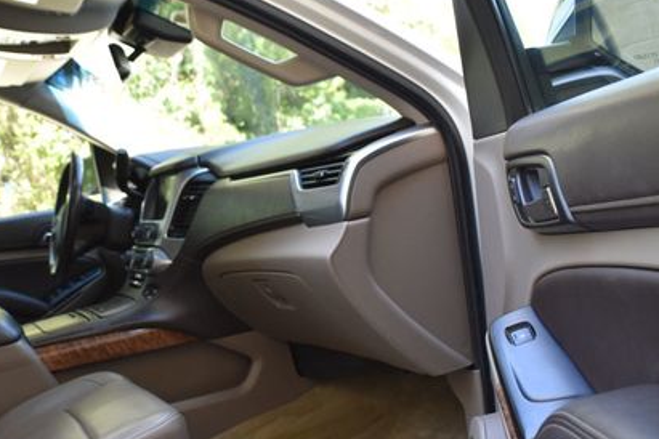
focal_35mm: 42
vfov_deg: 31.8
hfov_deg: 45.9
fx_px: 769
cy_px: 268
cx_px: 236
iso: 400
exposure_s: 1/80
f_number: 5
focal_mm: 18
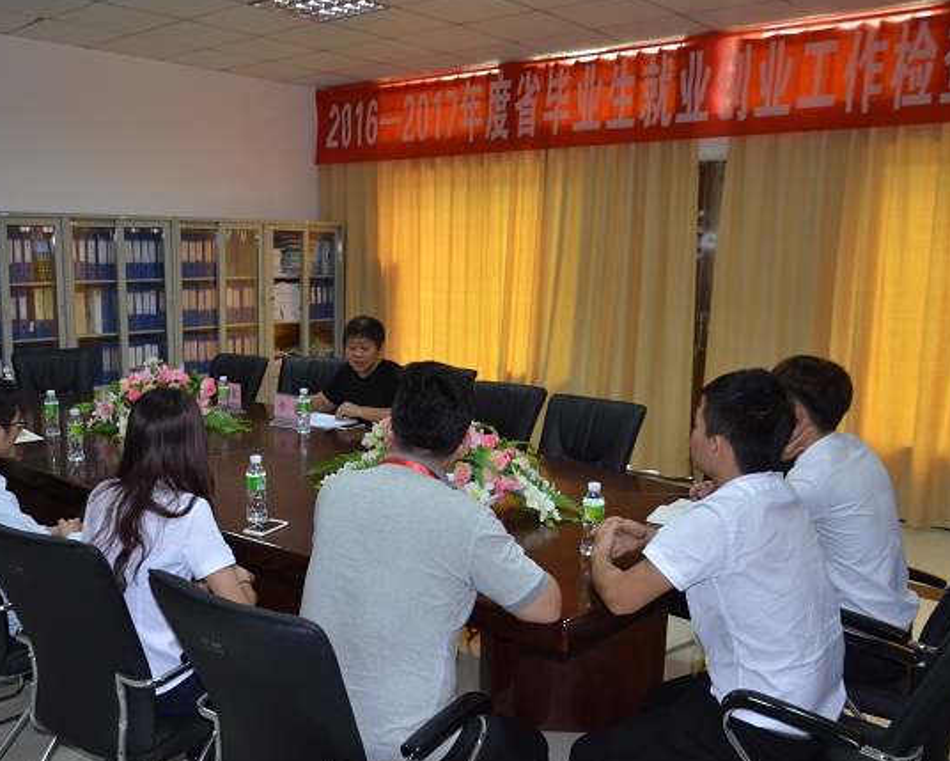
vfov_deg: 44.6
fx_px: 928
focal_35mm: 33
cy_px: 389
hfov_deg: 54.0
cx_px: 402
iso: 800
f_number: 3.5
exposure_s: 1/60
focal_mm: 18
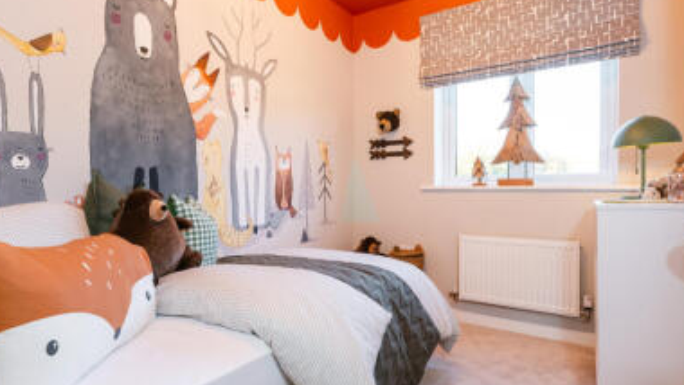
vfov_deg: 53.6
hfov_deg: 83.5
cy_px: 201
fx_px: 381
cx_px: 304
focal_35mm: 21
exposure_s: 1/10
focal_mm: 16
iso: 250
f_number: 7.1
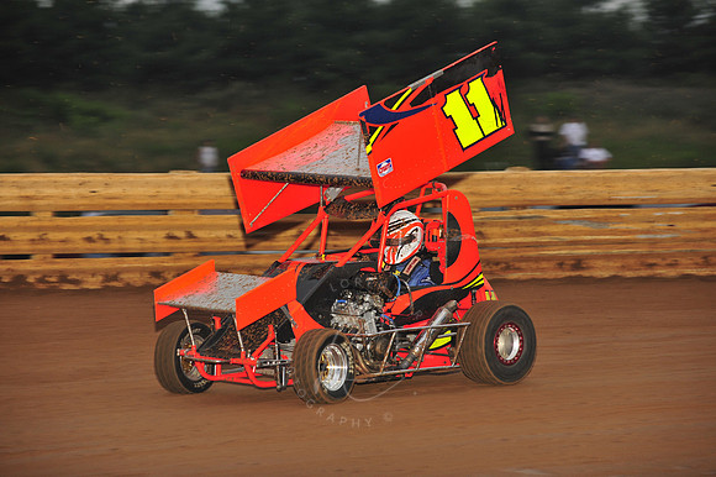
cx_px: 358
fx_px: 3081
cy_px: 238
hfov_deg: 13.3
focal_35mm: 155
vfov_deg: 8.8
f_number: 6.3
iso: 800
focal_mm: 155
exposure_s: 1/320
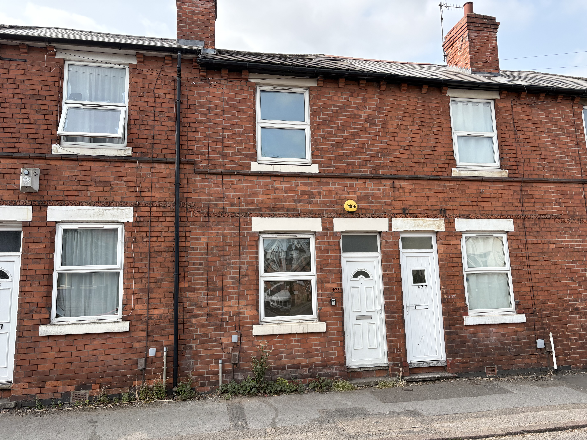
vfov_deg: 53.1
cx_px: 294
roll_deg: +0.8
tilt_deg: +7.9
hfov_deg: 67.3
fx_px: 441
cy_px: 220
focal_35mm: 26
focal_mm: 5.96
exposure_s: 1/1135
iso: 50
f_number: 1.6
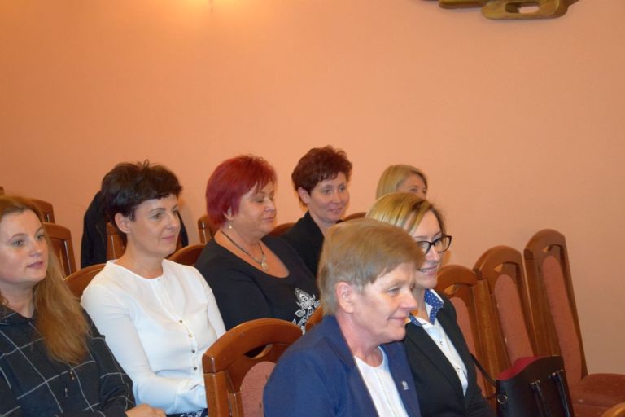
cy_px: 208
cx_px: 312
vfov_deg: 21.6
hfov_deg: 31.9
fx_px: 1094
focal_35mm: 63
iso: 2500
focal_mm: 42
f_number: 4.8
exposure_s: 1/60
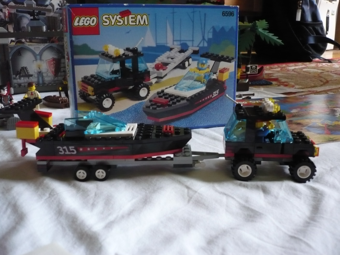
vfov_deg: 40.7
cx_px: 170
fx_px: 344
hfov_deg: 52.6
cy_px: 128
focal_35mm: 35
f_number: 2.8
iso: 400
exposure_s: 1/40
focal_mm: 5.8
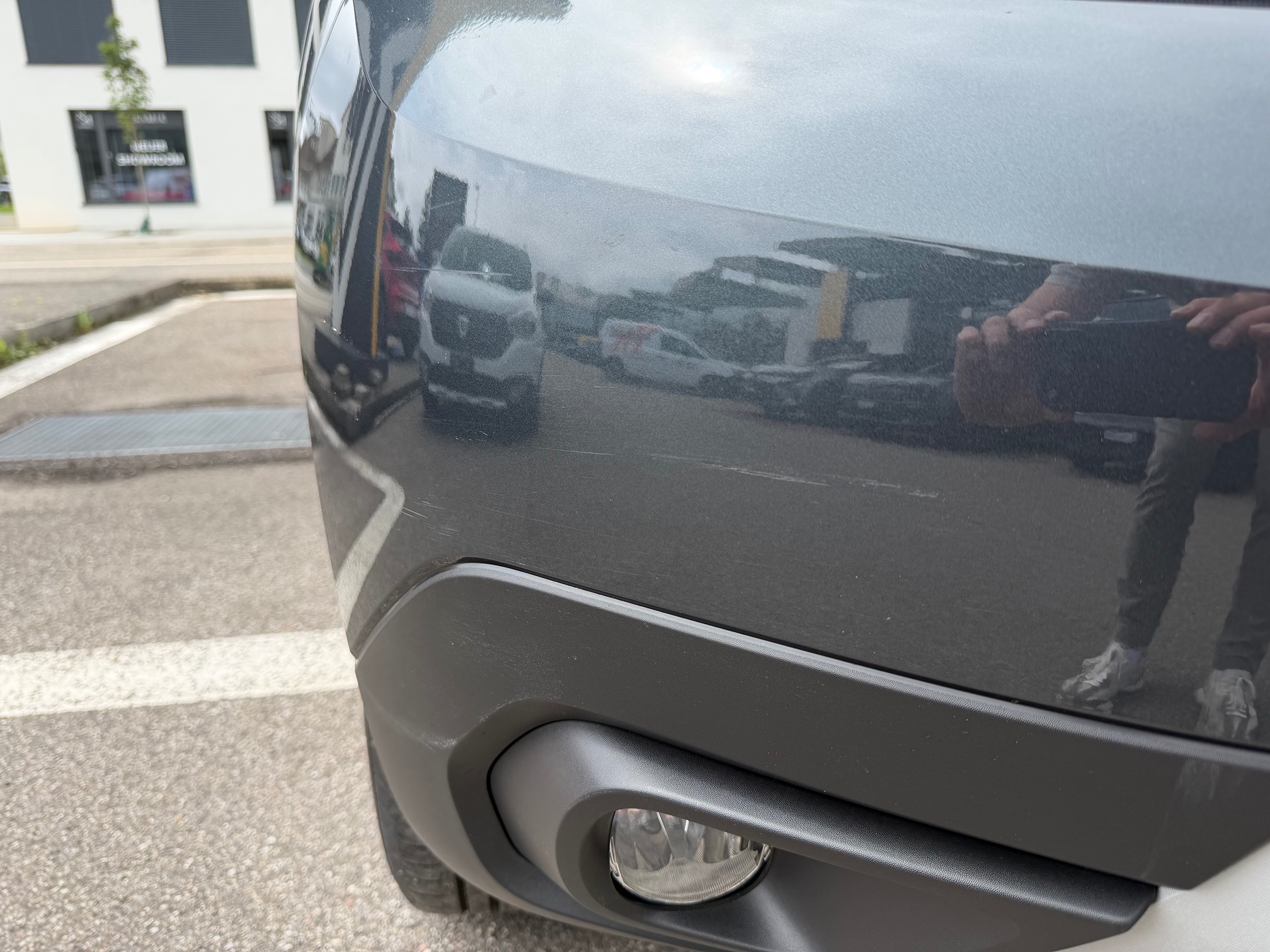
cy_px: 476
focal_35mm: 24
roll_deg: +0.6
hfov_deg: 71.6
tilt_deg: -17.4
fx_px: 881
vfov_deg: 56.8
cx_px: 635
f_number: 1.78
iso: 80
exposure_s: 1/1314
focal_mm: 6.76
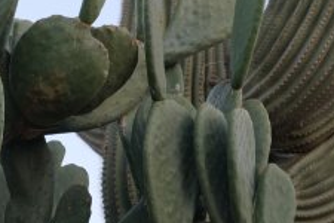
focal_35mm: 109
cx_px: 95
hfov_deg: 18.7
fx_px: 1011
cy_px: 33
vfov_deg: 12.5
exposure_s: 1/52
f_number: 6.4
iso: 320
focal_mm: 26.5
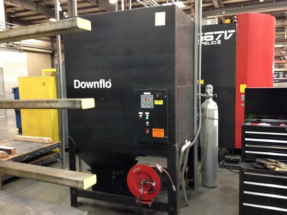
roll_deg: +0.7
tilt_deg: -8.5
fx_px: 274
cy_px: 108
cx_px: 144
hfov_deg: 55.3
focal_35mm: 33
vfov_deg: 43.0
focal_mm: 4.12
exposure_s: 1/15
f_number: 2.4
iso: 500
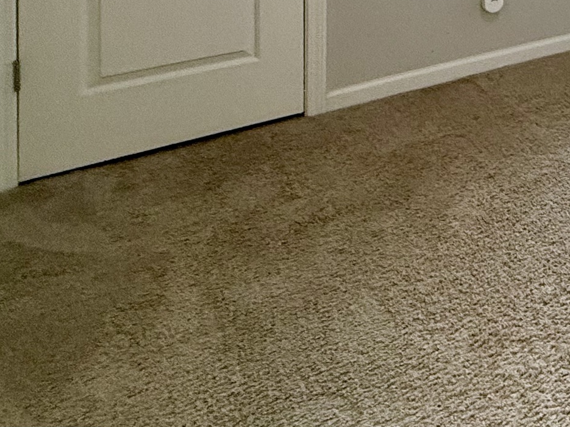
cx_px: 827
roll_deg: -0.7
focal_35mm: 46
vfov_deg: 24.7
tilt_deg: +0.5
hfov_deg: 28.8
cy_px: -204
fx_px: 757
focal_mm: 2.22
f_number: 2.2
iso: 400
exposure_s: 1/60
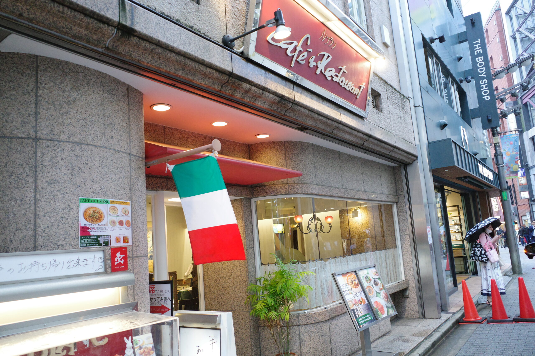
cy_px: 178
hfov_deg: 65.5
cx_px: 268
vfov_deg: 46.4
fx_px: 416
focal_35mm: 28
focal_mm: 18.3
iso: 1600
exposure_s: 1/250
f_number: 2.8
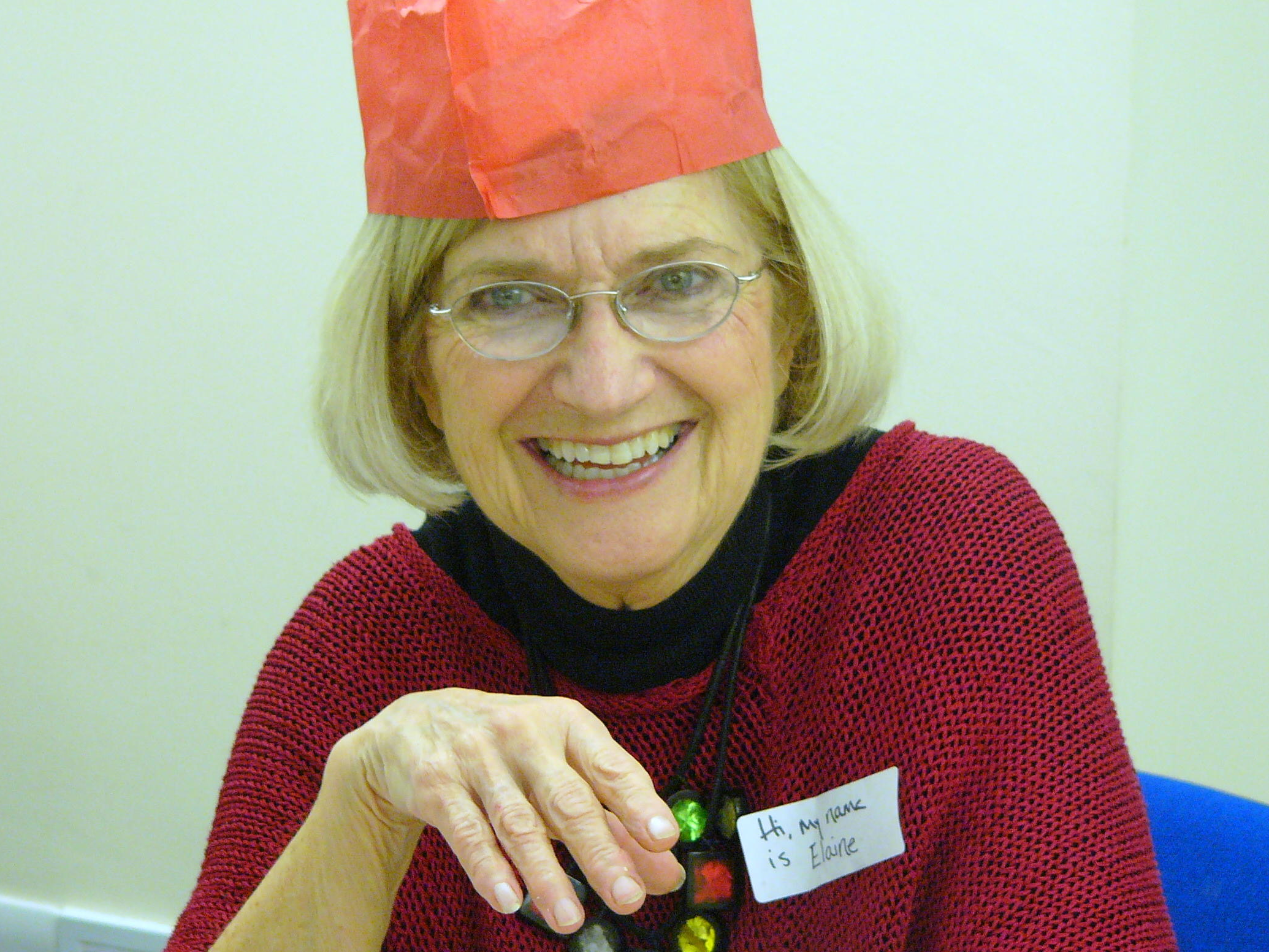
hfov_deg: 13.3
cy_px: 427
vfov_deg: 10.0
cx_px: 645
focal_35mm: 148
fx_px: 5426
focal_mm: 22.1
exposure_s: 1/30
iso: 200
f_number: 2.8
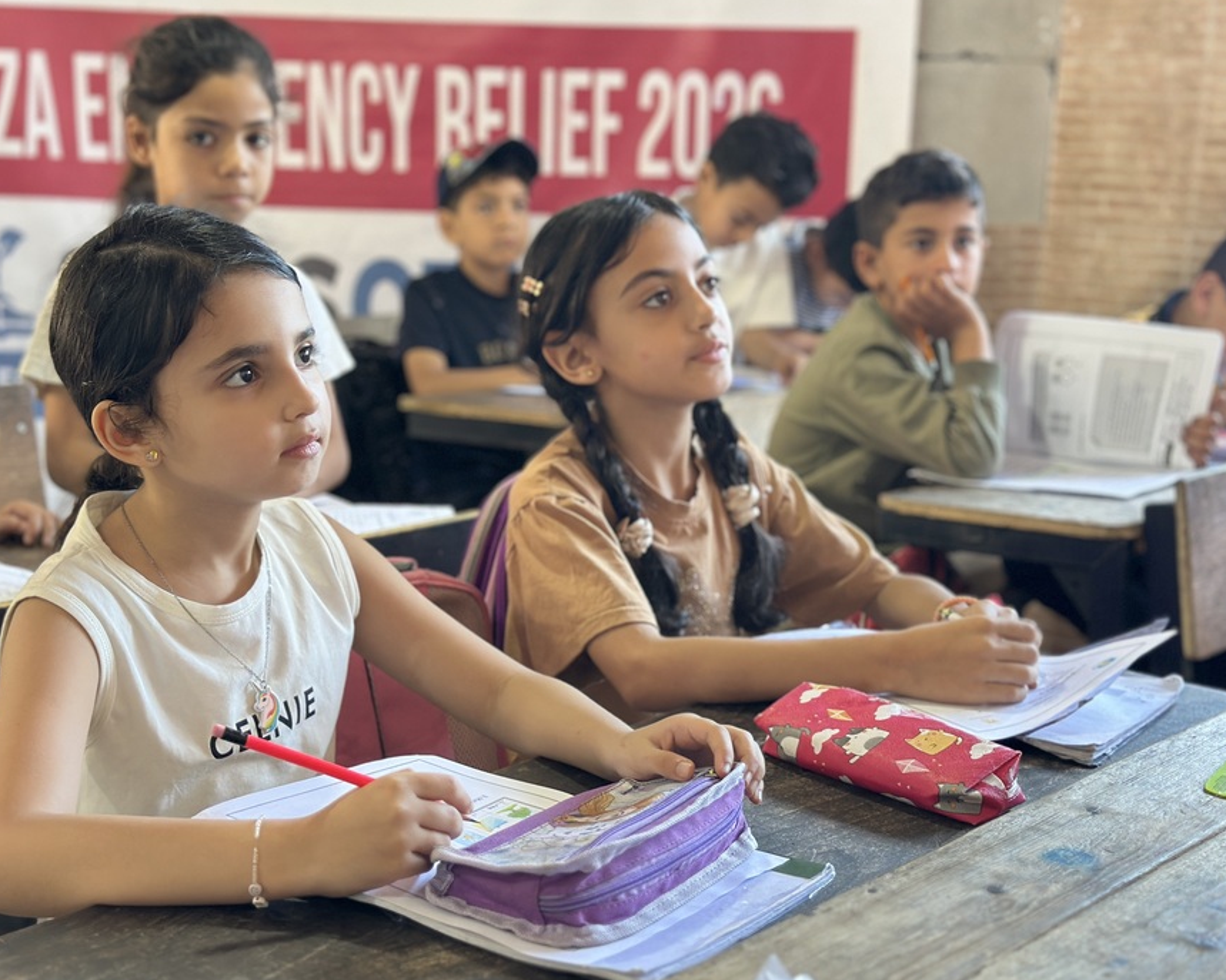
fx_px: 1995
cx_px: 591
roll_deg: -2.0
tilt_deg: -10.6
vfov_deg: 27.6
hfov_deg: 34.2
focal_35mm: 55
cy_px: 519
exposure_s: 1/50
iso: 250
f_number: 1.78
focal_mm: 6.86
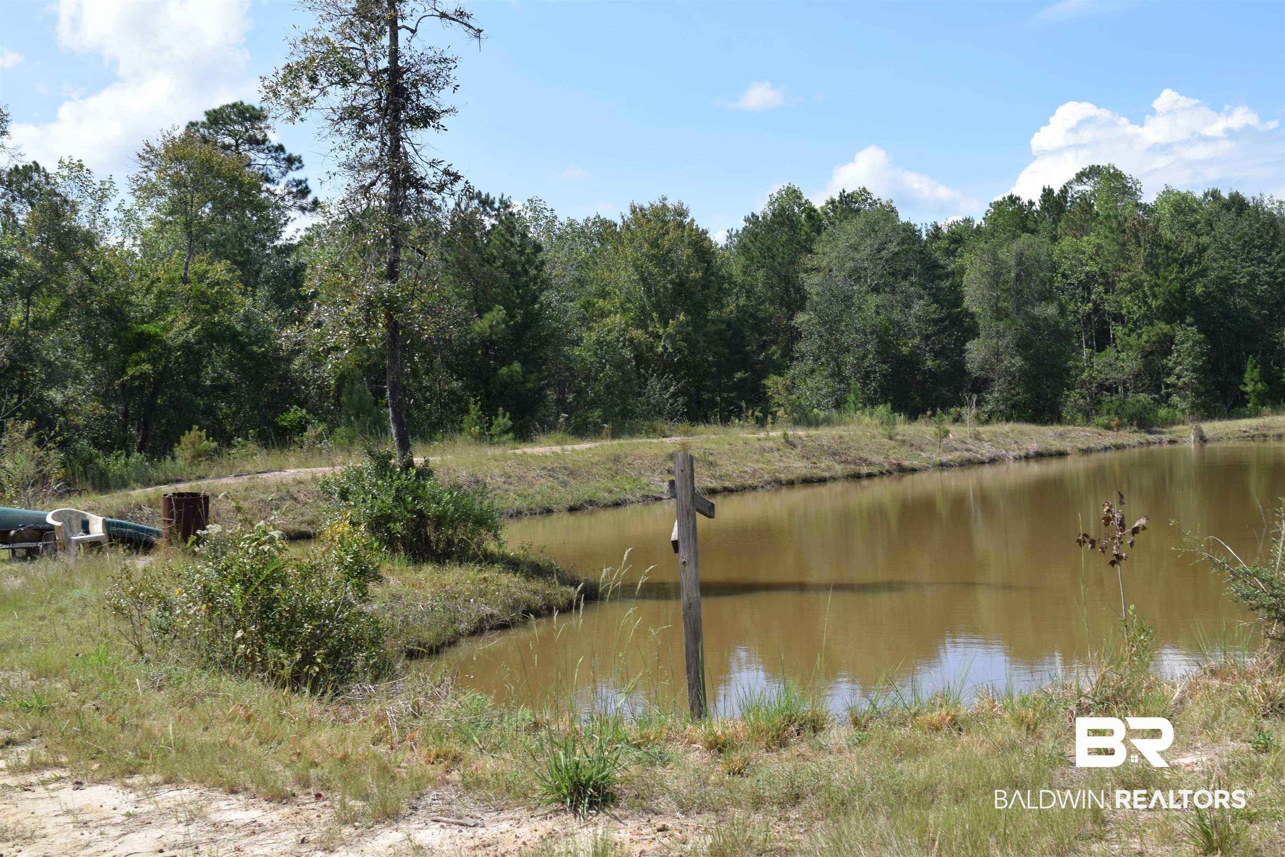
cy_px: 428
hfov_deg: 45.0
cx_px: 642
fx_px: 1553
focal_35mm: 44
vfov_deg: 30.8
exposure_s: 1/400
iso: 200
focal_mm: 29
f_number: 10
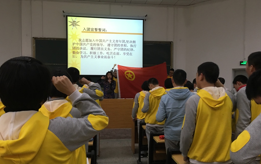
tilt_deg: -0.6
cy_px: 88
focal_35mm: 31
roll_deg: -0.6
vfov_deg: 40.6
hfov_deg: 61.2
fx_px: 221
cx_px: 130
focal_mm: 4.15
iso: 80
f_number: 2.2
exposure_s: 1/17
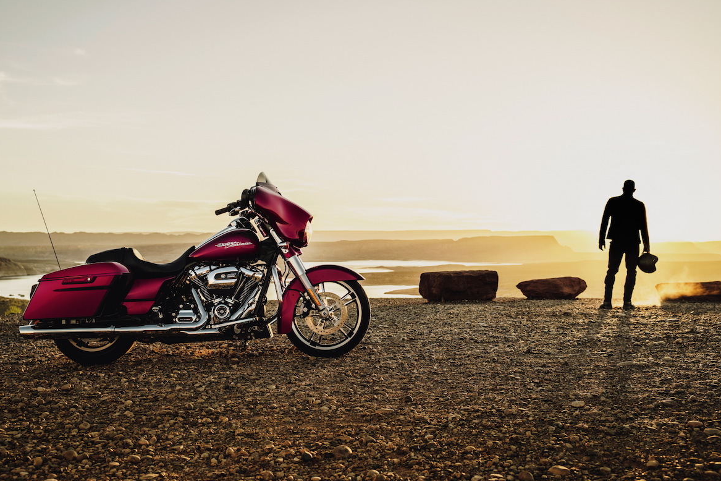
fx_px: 841
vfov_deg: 31.9
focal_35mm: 42
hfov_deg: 46.4
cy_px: 216
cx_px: 351
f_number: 4.5
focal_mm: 35
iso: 100
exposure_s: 1/200
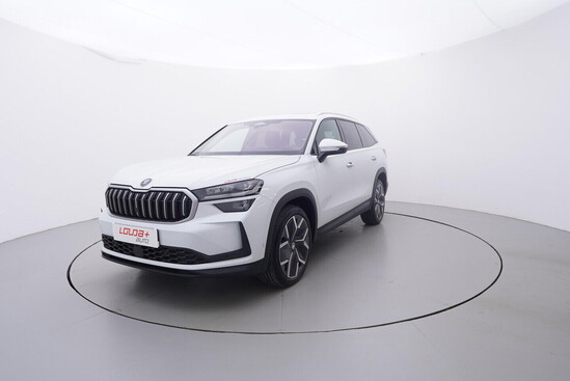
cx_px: 285
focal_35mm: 22
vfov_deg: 56.2
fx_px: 357
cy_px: 190
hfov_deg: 77.3
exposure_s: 1/80
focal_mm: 15
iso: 200
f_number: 5
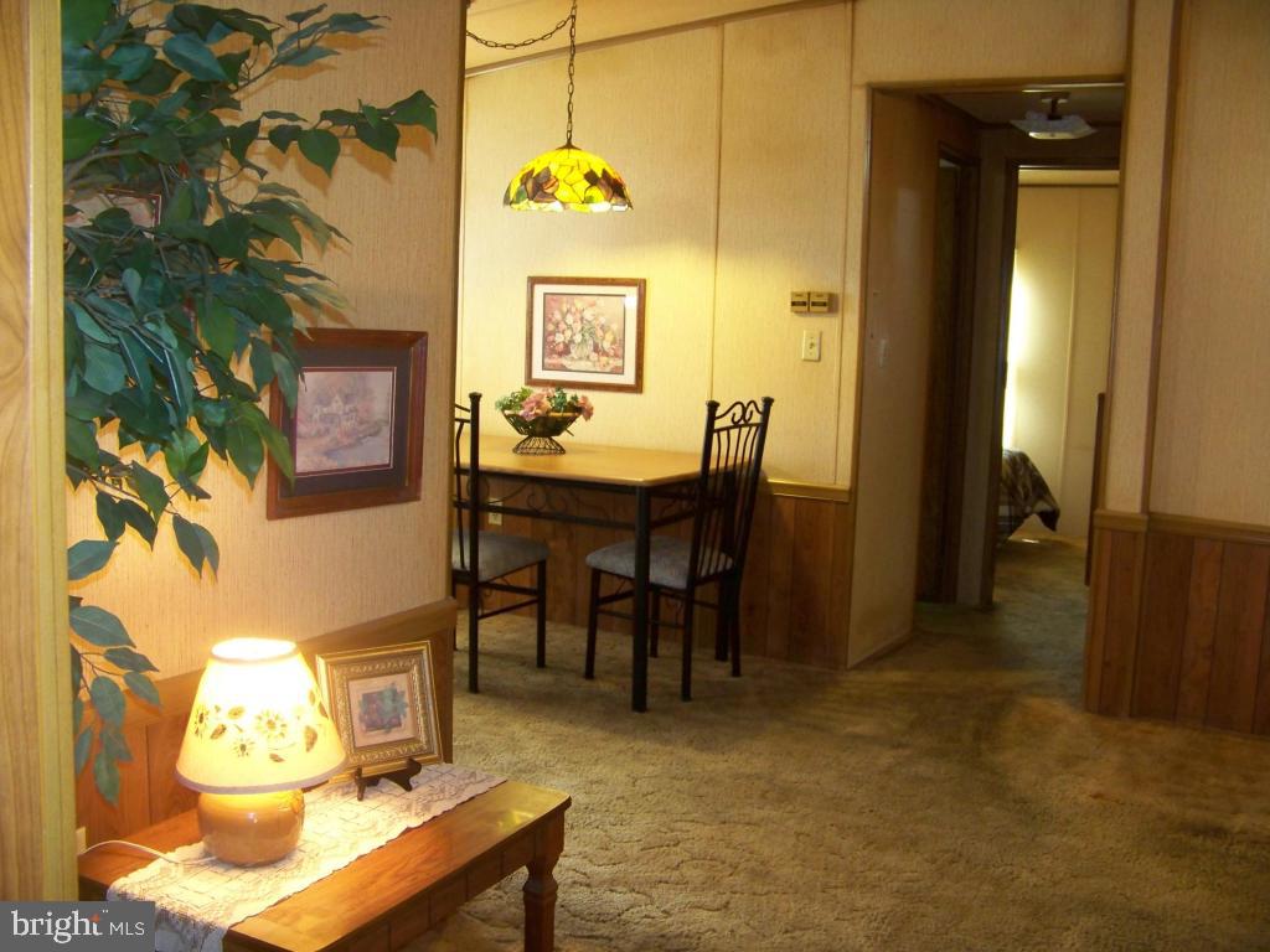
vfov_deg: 39.7
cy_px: 476
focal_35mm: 36
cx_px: 635
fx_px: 1321
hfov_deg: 51.4
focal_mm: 5.85
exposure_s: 1/30
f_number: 2.8
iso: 200
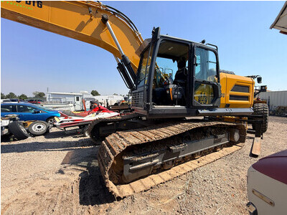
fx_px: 116
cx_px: 144
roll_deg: -1.8
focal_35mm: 14
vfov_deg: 85.7
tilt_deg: -2.6
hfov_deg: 102.1
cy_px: 108
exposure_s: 1/1285
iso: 50
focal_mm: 2.22
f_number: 2.2
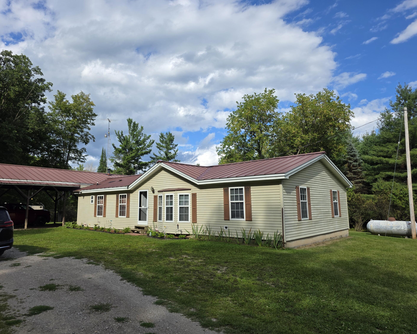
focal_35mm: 24
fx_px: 296
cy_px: 167
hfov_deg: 70.3
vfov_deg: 58.8
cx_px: 206
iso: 80
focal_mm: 6.3
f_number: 1.7
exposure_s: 1/5296
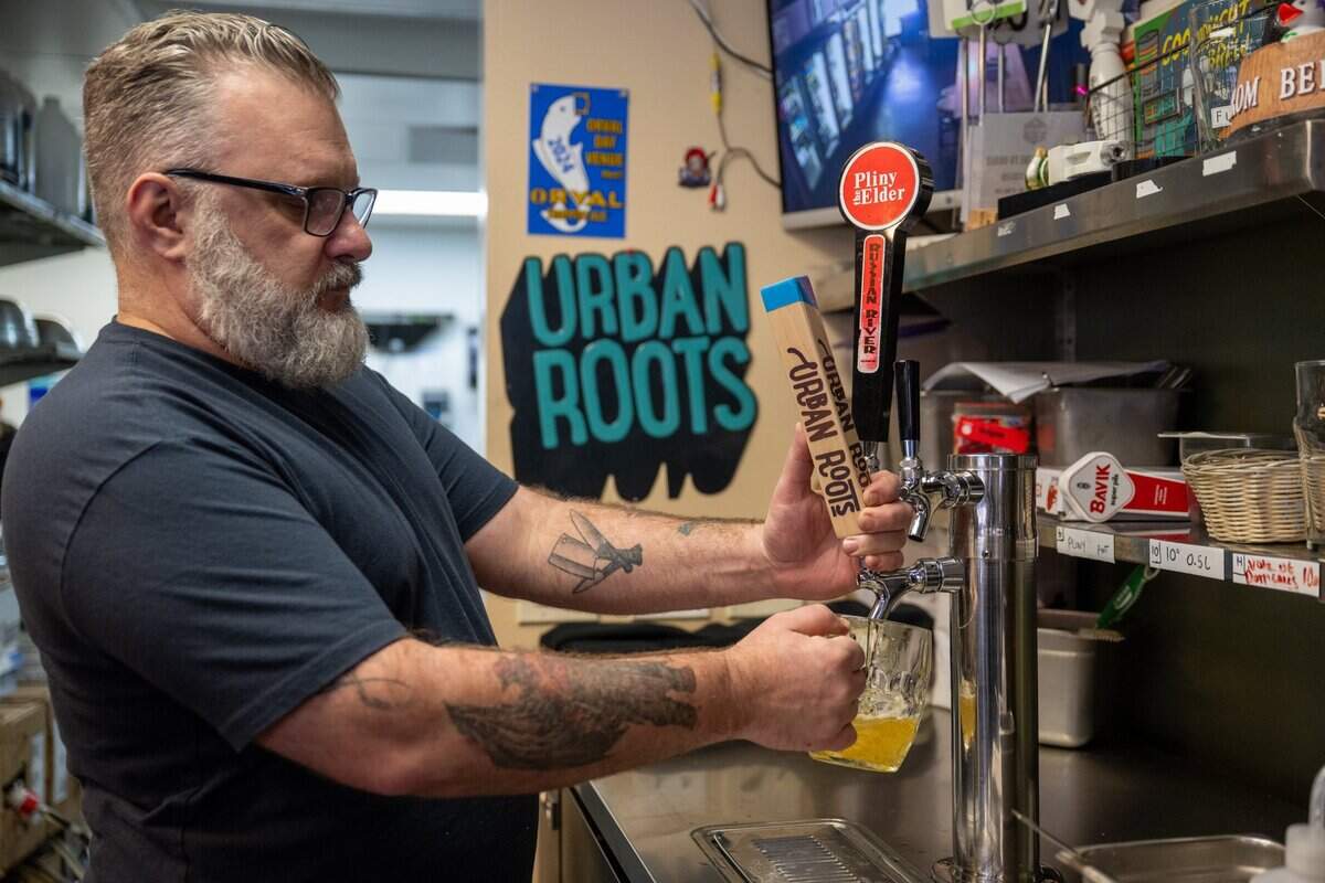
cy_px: 442
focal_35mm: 37
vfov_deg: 35.9
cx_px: 662
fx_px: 1362
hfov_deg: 51.9
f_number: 2.8
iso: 1250
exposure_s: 1/200
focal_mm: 37
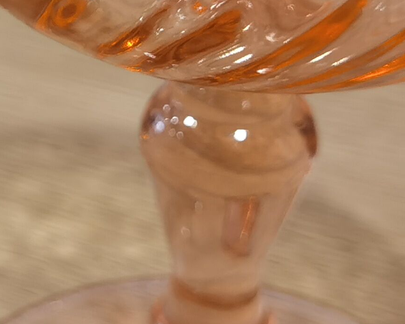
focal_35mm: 144
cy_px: 4
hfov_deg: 13.2
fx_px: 1726
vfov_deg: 10.6
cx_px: -1
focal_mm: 6.71
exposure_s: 1/50
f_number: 1.9
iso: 100
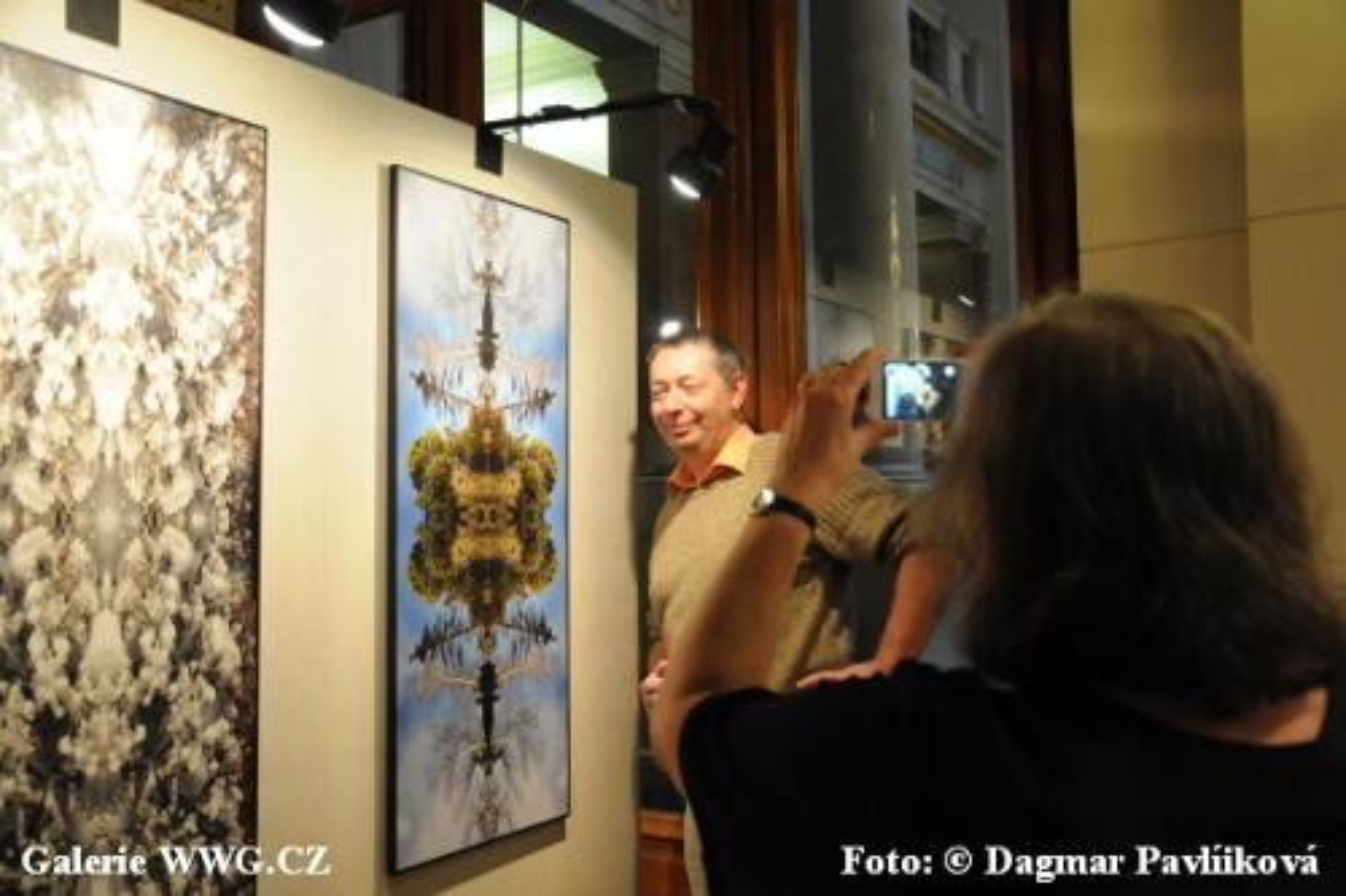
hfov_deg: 53.1
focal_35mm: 36
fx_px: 1345
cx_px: 673
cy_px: 448
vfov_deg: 36.8
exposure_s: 1/50
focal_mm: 24
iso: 1600
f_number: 5
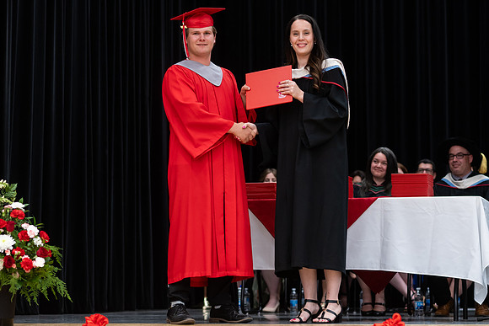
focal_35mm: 109
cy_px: 169
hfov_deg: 18.7
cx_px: 245
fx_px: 1485
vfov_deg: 12.5
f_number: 2.8
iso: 1000
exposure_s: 1/200
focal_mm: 85
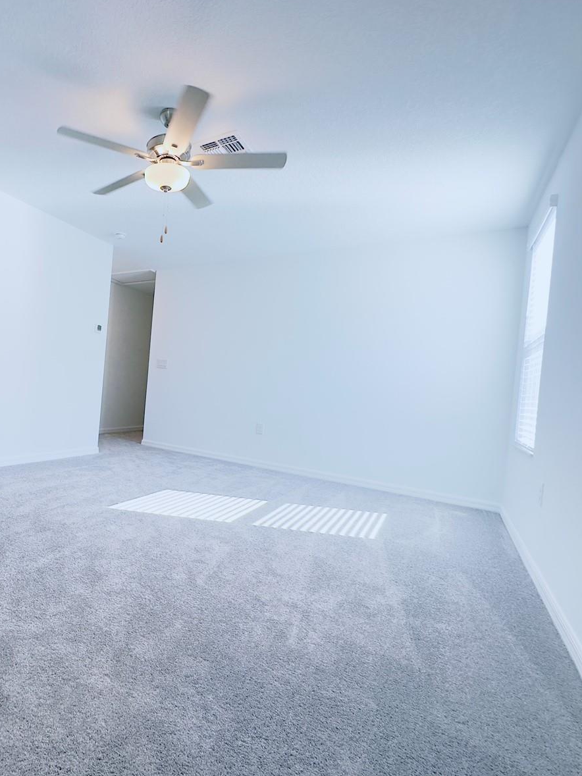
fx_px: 426
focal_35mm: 19
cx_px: 120
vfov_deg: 84.7
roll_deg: -4.7
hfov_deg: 63.0
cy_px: 387
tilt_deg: -1.0
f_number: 2.2
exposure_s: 1/120
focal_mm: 2.22
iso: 160
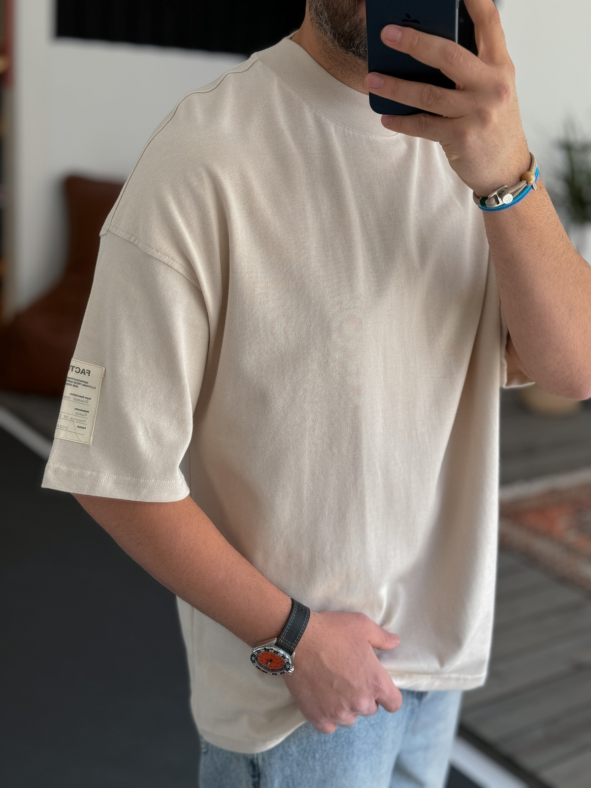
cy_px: 394
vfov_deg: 39.7
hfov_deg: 30.3
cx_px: 296
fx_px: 1093
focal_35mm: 48
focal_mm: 6.86
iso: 50
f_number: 1.8
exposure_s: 1/160
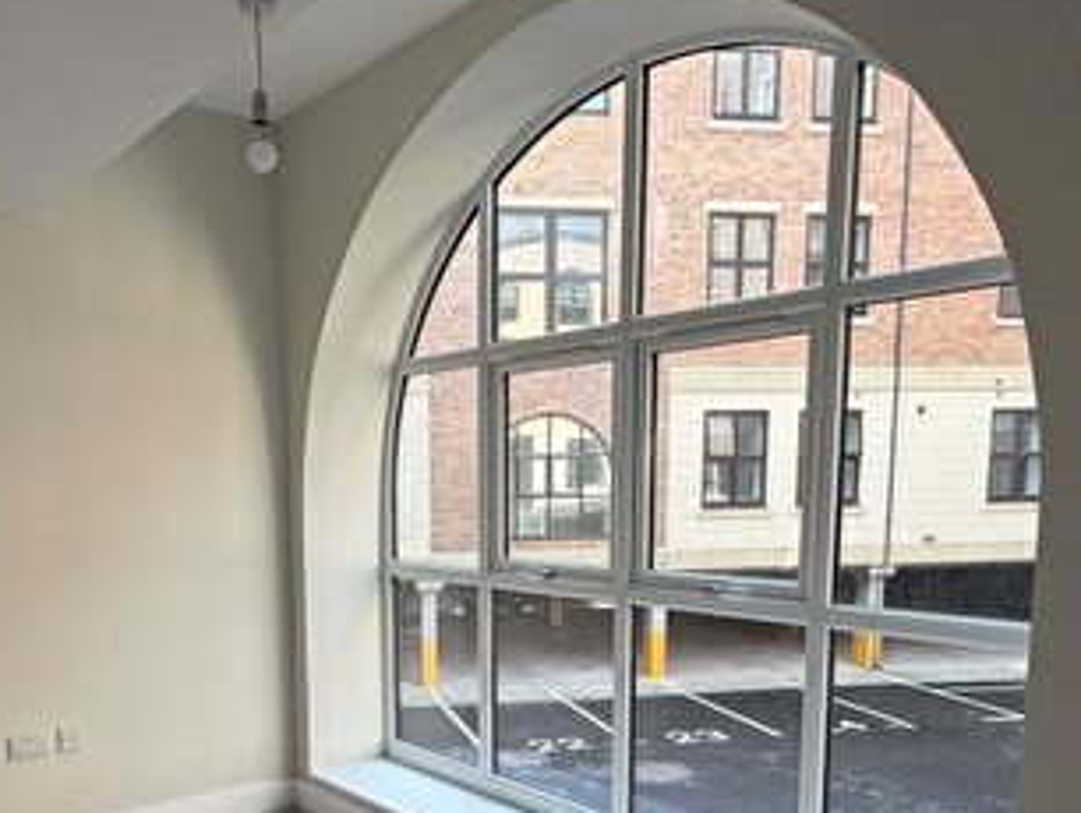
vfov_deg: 42.7
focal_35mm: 32
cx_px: 396
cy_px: 620
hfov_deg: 56.0
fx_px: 1000
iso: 80
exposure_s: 1/121
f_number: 2.2
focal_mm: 2.22
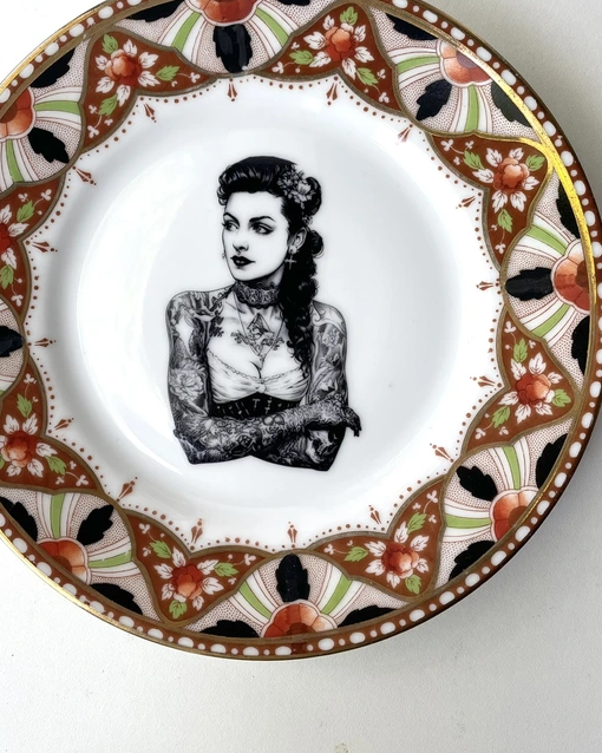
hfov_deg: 42.1
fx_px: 780
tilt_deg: -89.4
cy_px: 316
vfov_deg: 51.3
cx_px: 253
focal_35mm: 35
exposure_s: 1/175
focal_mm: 4.2
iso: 32
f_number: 1.6
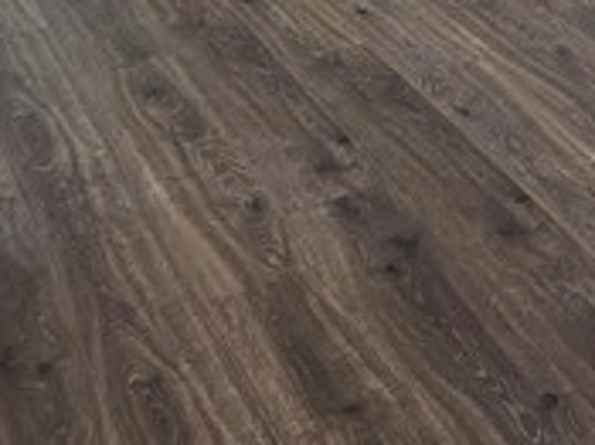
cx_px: 996
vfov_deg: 16.2
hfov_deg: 20.3
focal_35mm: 76
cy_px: -363
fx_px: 1305
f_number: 2.2
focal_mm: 2.2
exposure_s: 1/60
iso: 64
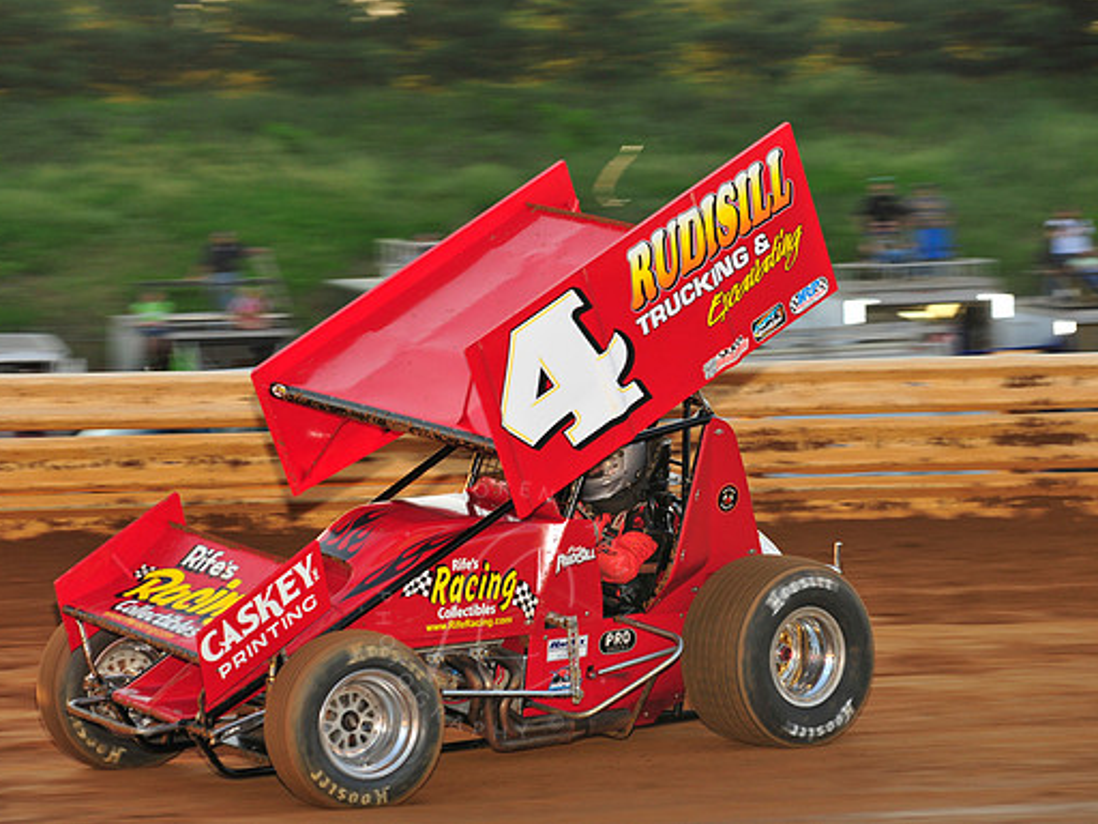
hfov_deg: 12.5
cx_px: 504
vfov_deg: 9.4
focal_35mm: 158
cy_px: 412
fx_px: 5012
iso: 800
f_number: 7.1
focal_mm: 145
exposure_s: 1/320
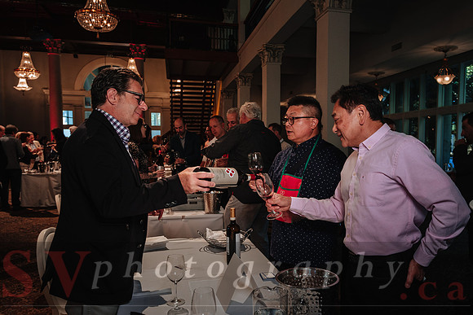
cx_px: 269
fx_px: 364
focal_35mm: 28
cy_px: 176
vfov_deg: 46.7
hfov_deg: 65.7
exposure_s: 1/30
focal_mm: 15.9
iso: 800
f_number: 5
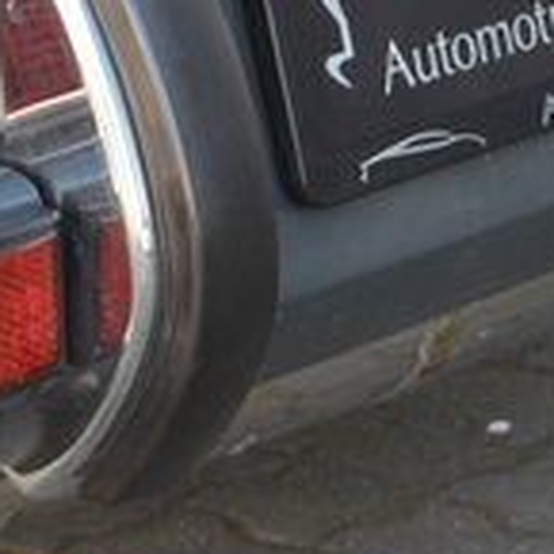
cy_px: -132
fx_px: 3169
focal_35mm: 175
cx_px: -34
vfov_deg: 9.8
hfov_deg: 9.9
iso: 400
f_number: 5
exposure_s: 1/100
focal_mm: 26
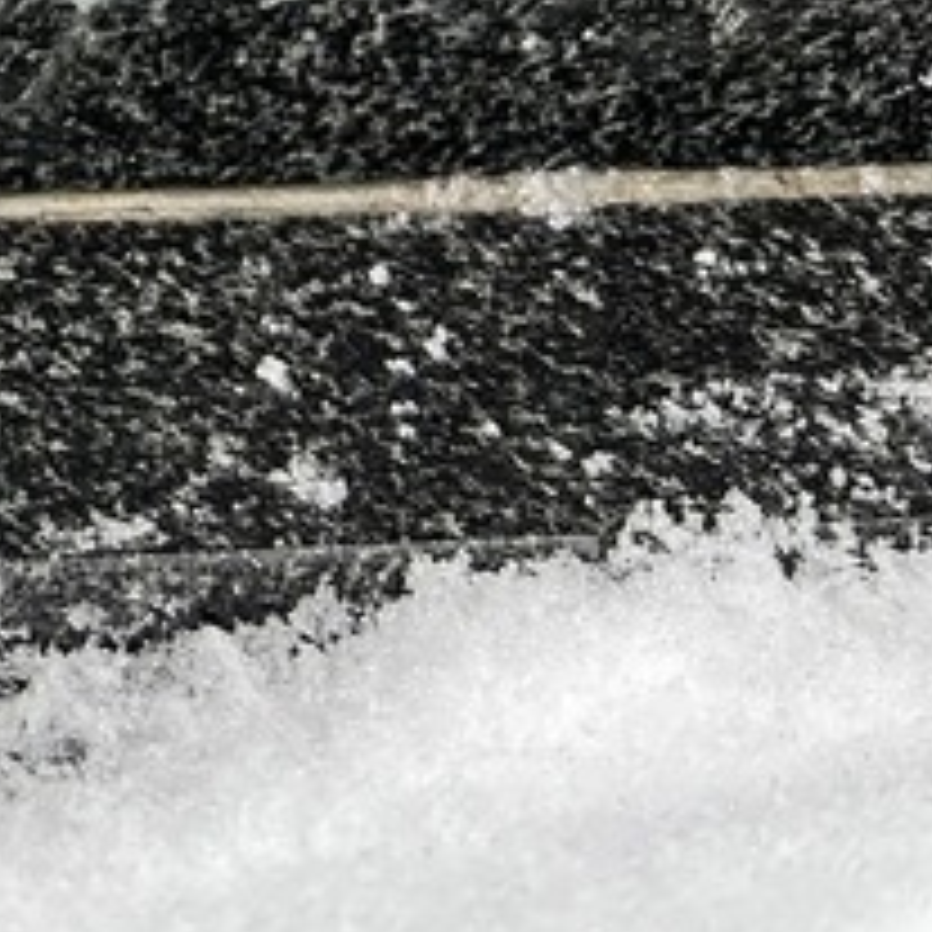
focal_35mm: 89
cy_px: -252
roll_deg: -3.5
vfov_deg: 18.3
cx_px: -864
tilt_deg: -33.1
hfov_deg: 15.8
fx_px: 2711
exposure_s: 1/121
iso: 100
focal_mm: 5.7
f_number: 1.5
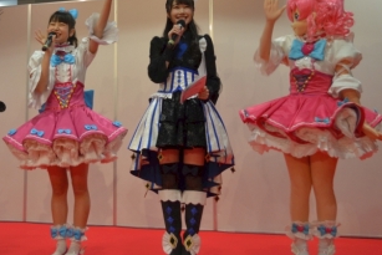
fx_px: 584
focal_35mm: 55
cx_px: 112
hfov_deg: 35.7
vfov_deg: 24.3
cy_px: 56
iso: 400
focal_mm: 22
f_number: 4.5
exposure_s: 1/80
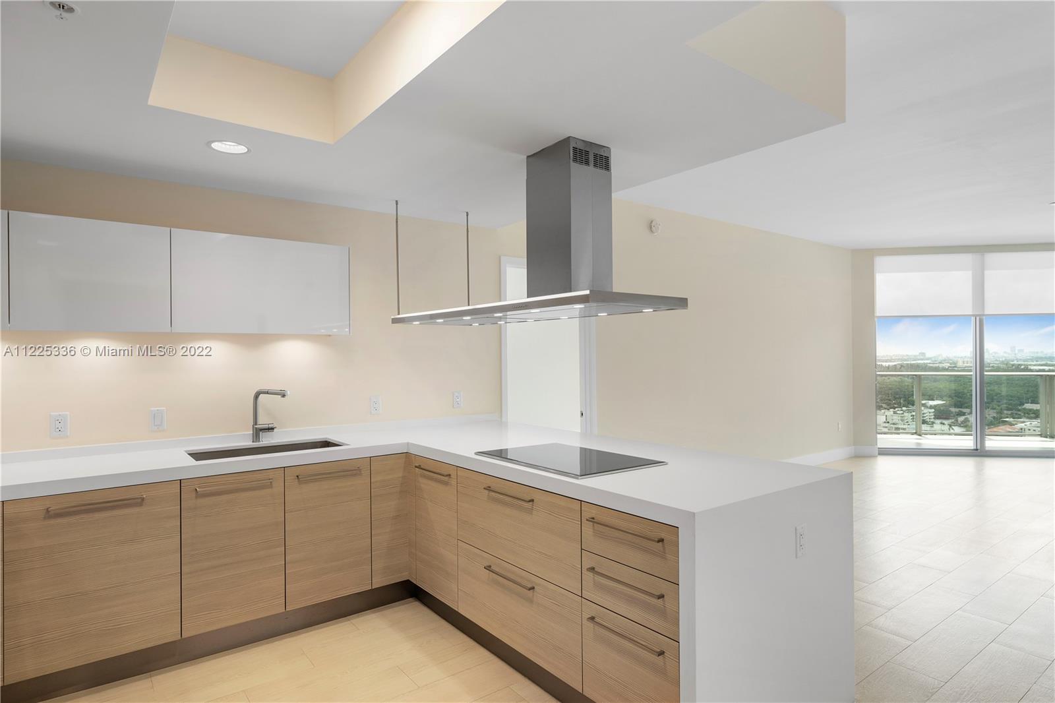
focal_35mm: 20
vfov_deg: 61.9
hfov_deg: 84.0
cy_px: 352
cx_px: 528
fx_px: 586
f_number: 8
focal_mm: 20
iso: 320
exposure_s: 1/40
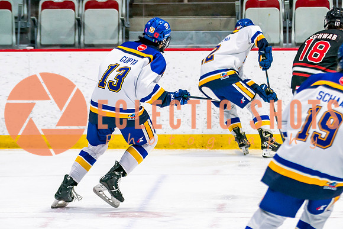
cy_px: 175
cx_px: 146
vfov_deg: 4.5
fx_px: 2937
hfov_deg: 6.7
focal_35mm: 308
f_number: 2.8
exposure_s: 1/640
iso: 320
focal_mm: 120
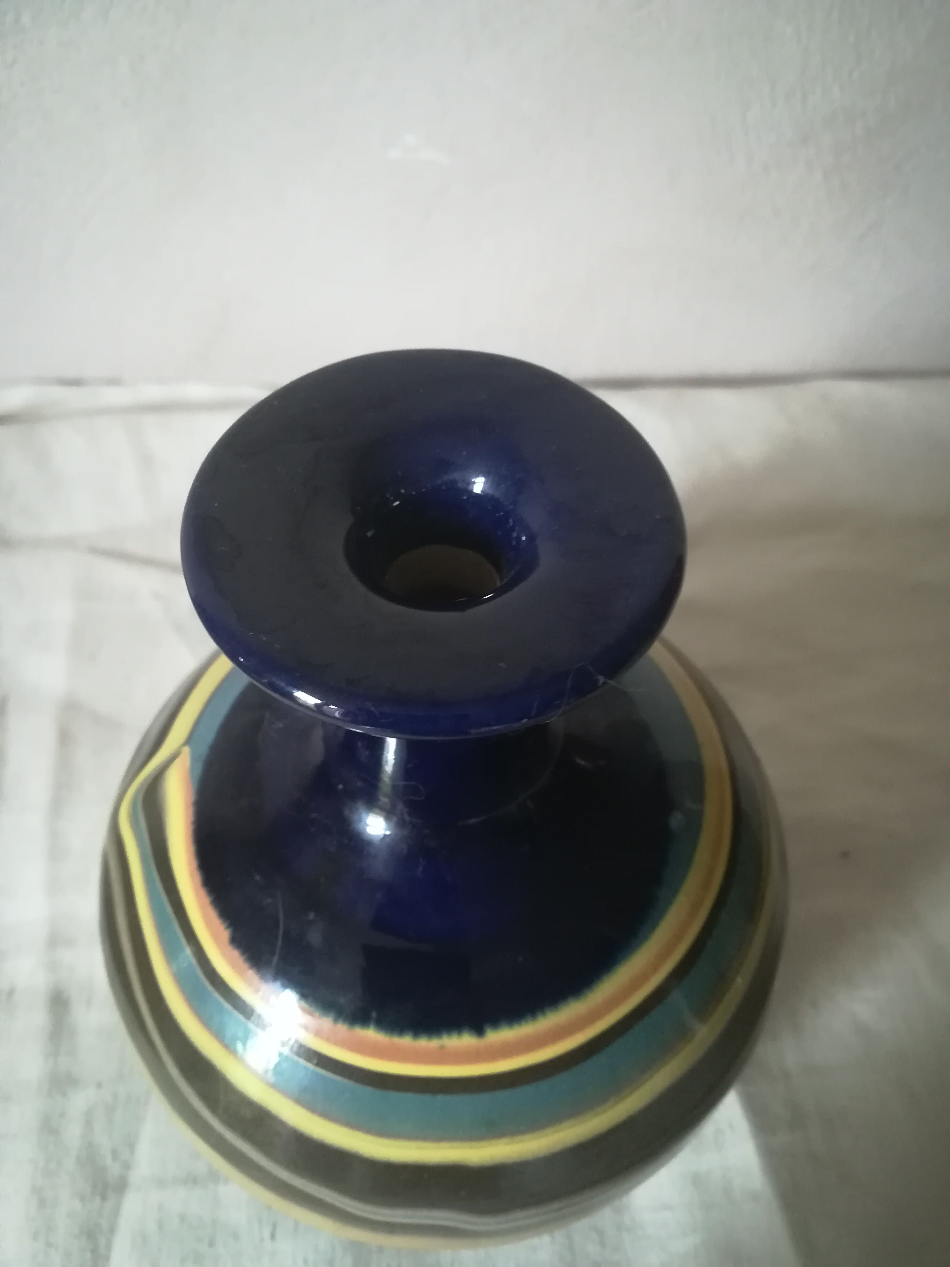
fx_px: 951
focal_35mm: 26
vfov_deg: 67.3
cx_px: 475
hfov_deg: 53.1
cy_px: 634
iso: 500
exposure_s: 1/25
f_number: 2.2
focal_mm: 3.83
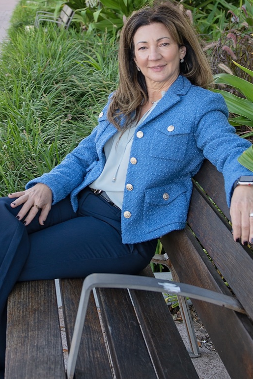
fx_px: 611
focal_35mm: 58
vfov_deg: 34.2
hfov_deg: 23.1
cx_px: 55
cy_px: 130
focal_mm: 32
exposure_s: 1/320
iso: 400
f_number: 3.5
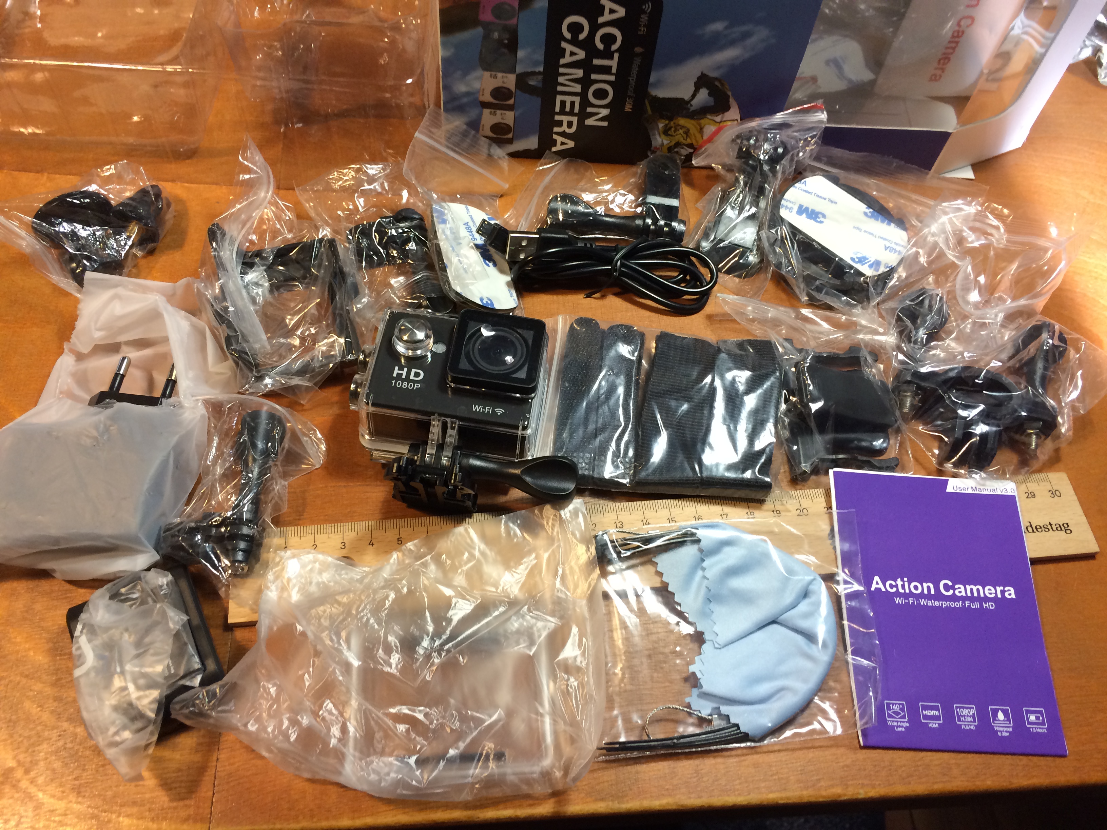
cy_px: 415
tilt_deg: -57.5
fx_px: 927
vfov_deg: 48.2
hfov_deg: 61.7
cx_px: 554
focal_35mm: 29
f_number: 2.2
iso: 125
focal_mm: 4.15
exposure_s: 1/33
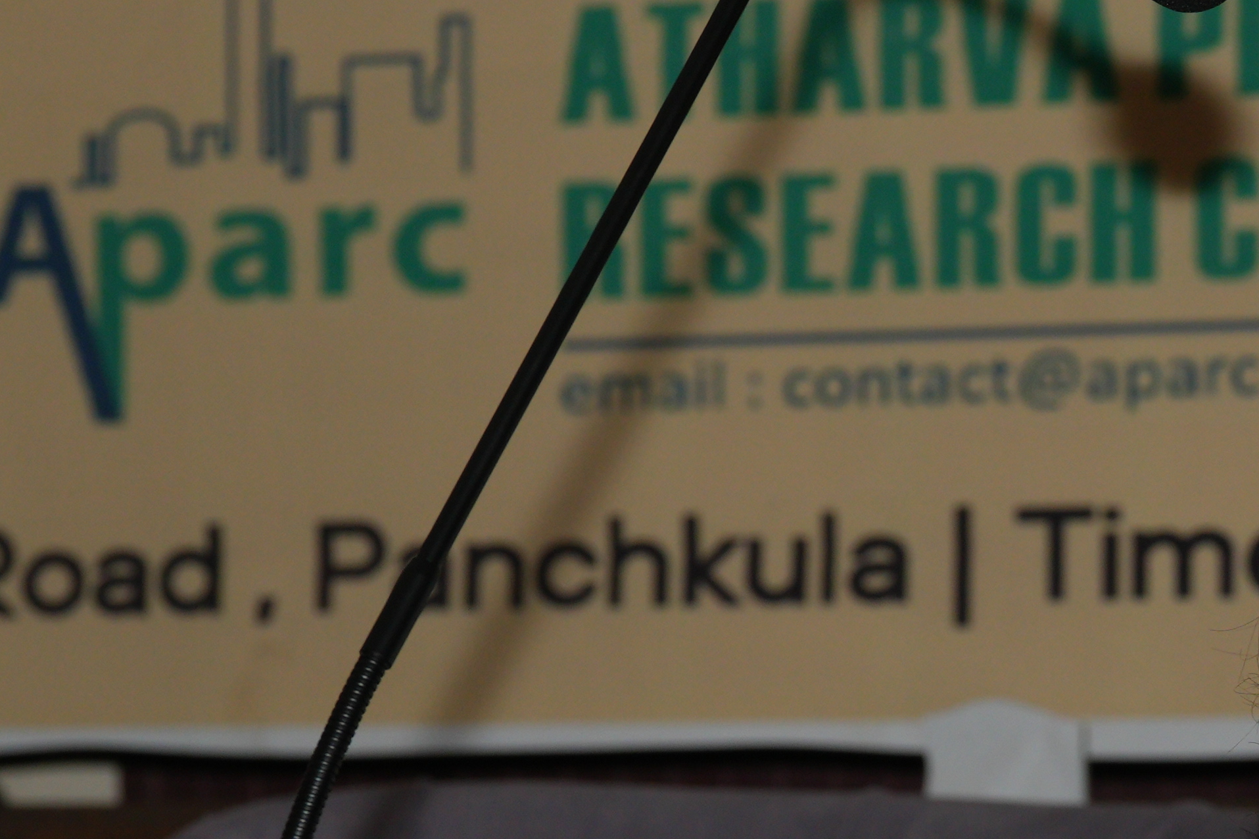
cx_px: 774
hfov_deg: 5.5
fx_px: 13181
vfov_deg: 3.6
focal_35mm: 377
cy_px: 466
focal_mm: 103
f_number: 7.1
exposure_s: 1/160
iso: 640
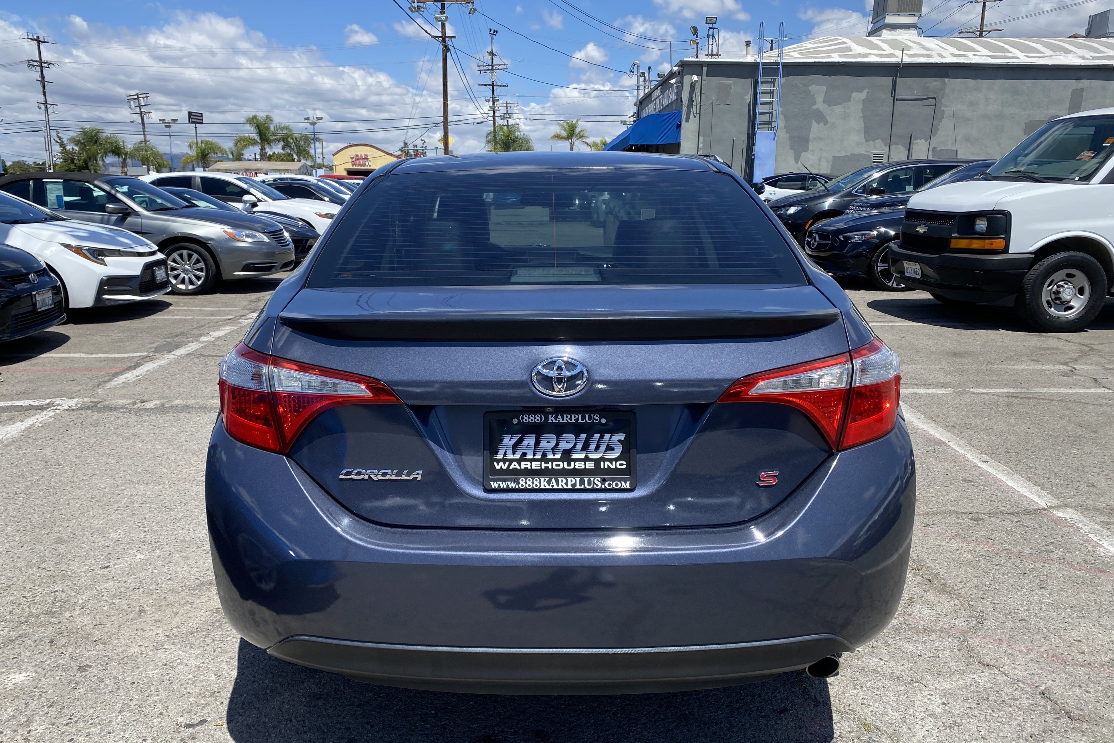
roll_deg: +0.3
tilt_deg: -13.3
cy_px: 398
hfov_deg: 65.5
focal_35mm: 28
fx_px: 866
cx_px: 554
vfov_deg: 46.4
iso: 32
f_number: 1.8
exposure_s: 1/2688
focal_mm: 4.25
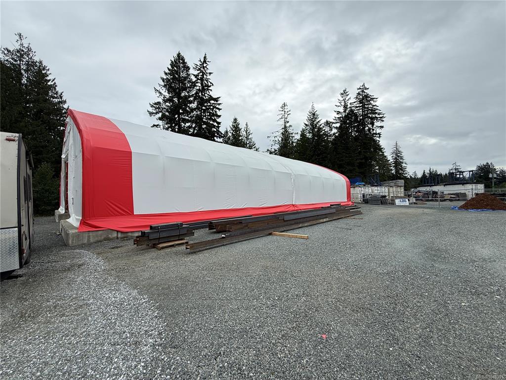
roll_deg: -0.3
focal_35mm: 14
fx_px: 205
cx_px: 253
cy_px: 190
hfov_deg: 102.1
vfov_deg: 85.7
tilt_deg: +1.4
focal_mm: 2.22
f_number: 2.2
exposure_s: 1/2841
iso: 50
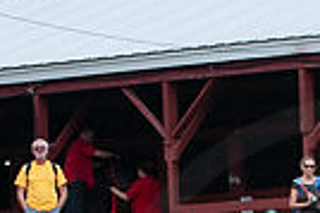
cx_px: 377
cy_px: 384
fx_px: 3409
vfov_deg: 3.5
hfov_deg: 5.4
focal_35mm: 384
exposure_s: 1/1600
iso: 1600
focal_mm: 102
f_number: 5.6
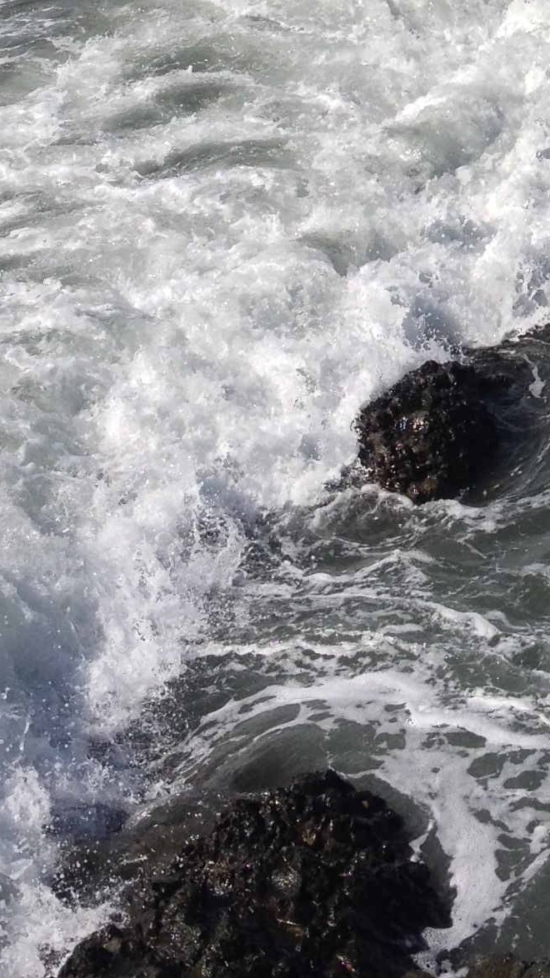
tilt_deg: -14.5
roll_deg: +0.9
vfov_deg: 19.1
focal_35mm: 106
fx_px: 2749
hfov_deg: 11.1
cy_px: -174
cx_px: 769
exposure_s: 1/2208
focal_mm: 4.28
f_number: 2.4
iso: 50
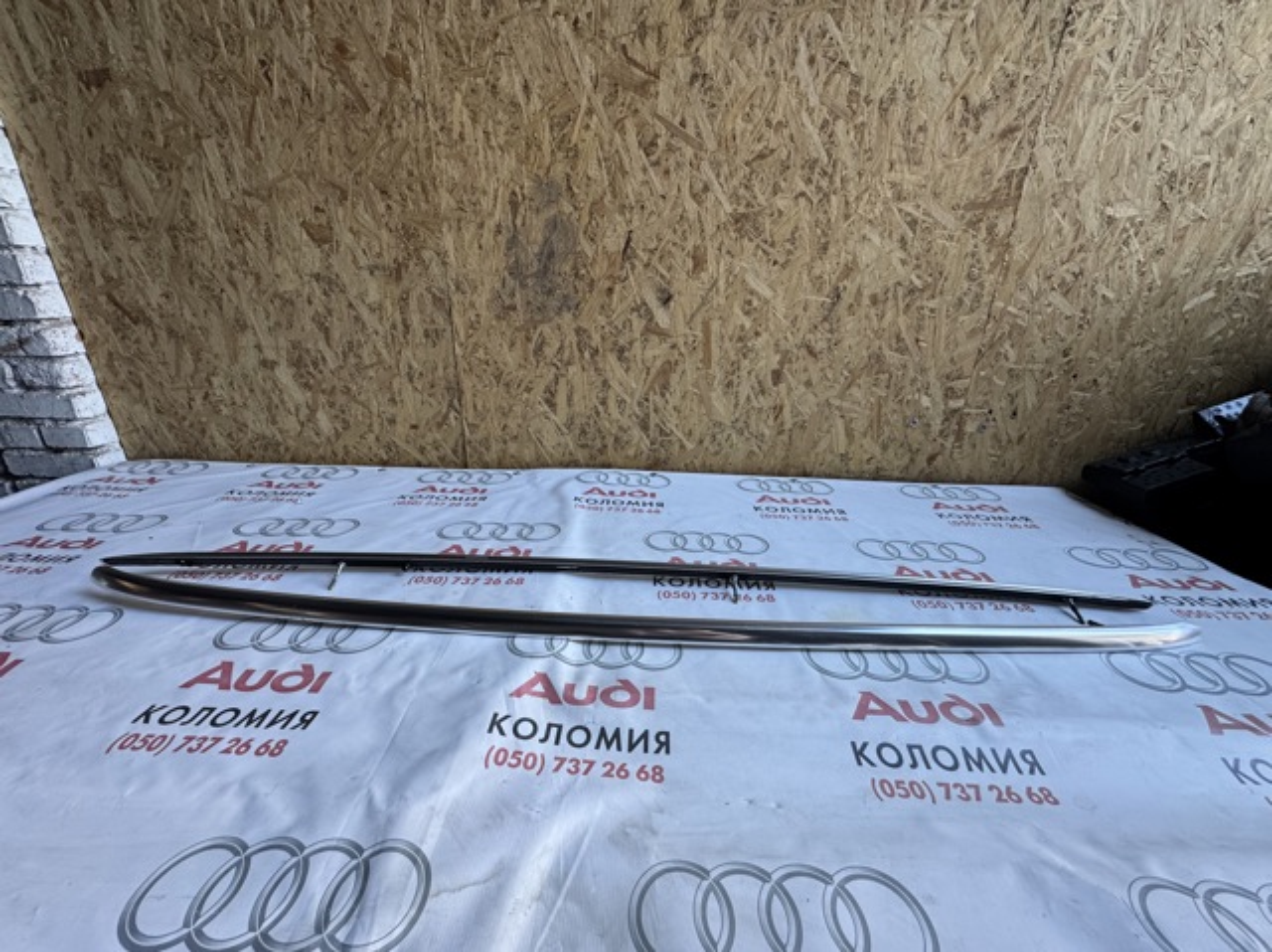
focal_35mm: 14
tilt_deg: -21.5
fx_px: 514
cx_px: 636
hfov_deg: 102.1
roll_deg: -0.8
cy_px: 476
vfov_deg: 85.6
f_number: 2.2
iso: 160
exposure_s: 1/99
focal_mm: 2.22
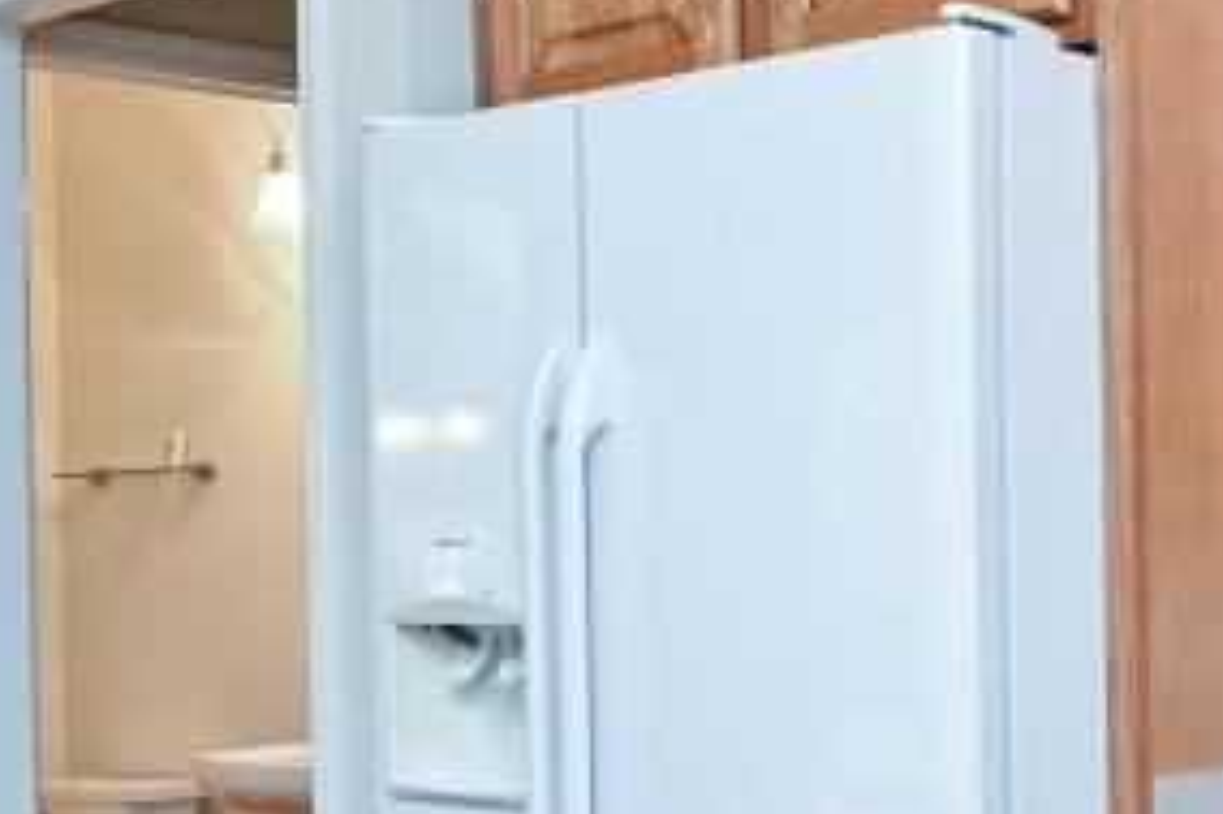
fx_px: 2512
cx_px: 732
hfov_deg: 27.3
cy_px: 607
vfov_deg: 18.3
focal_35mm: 74
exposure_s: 1/60
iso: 280
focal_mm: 14
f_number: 4
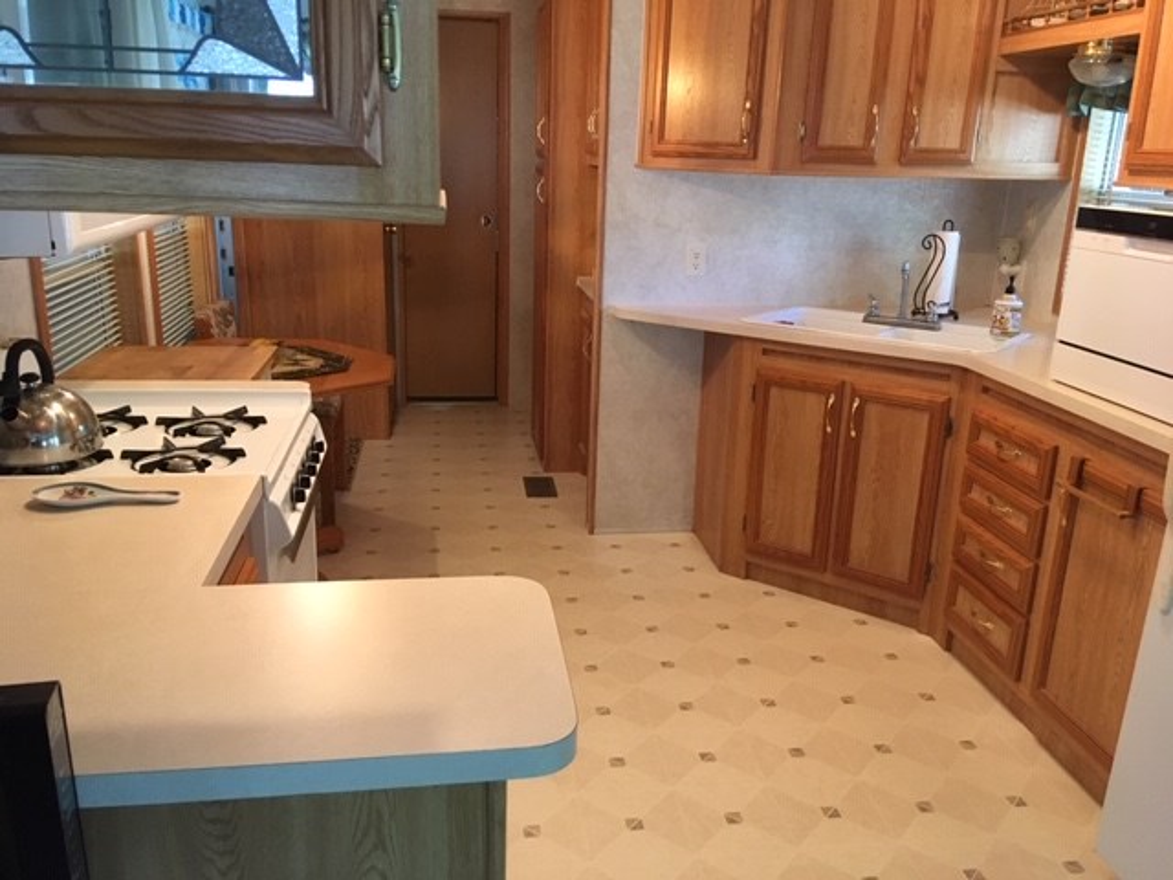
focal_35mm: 29
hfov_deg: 61.7
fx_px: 983
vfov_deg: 48.2
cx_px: 586
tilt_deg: -17.5
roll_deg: -0.6
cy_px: 440
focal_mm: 4.15
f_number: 2.2
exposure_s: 1/30
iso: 160
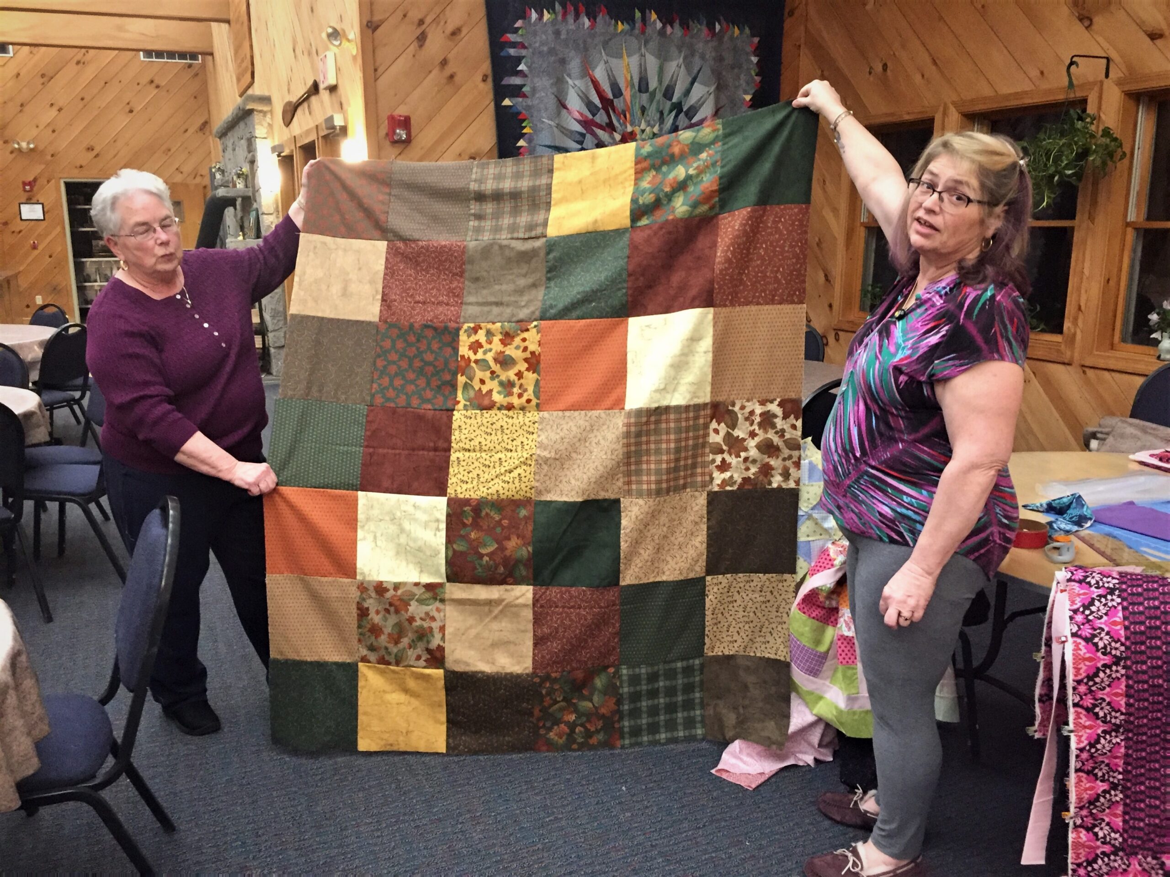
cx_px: 585
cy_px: 438
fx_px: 980
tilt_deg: -13.7
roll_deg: +0.5
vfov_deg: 48.2
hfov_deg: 61.7
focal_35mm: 29
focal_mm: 4.15
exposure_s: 1/24
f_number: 2.2
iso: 250
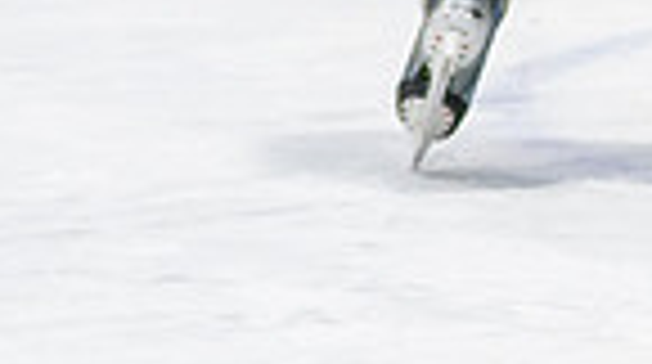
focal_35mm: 623
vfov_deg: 1.9
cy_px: -196
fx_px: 10753
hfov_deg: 3.4
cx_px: 1507
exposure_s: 1/640
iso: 640
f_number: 2.8
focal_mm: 88
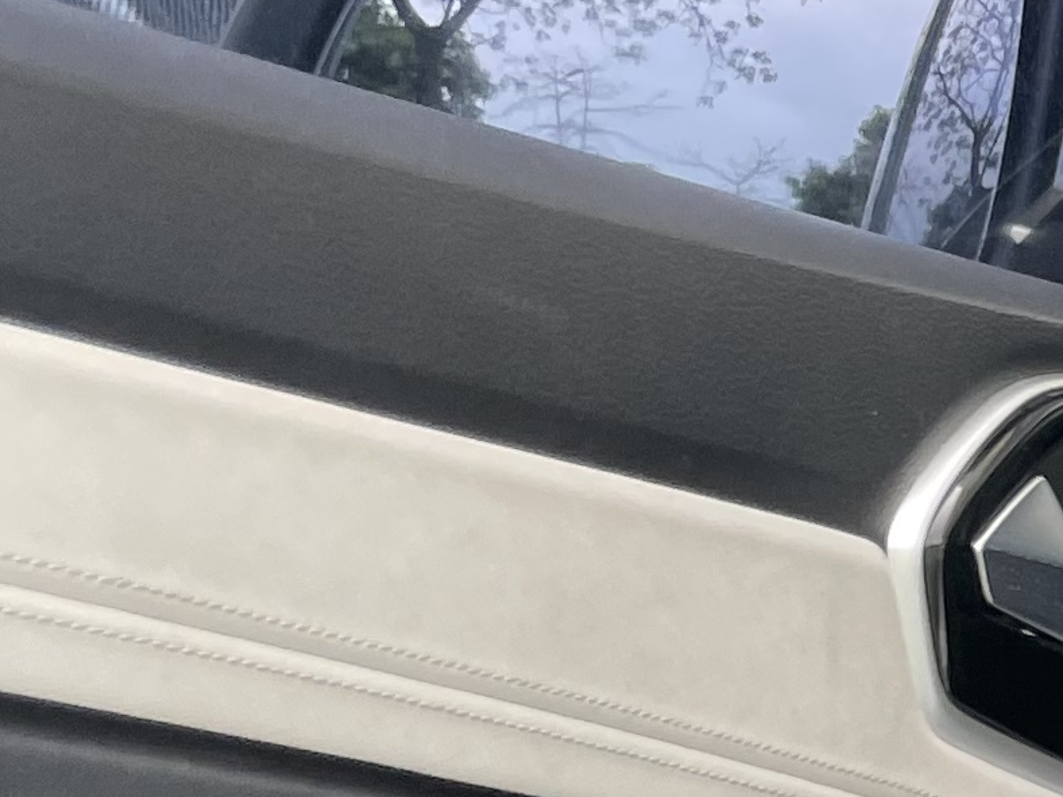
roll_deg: -0.1
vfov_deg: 11.0
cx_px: 2212
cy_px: 906
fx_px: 4084
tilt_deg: -6.2
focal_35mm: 133
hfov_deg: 12.7
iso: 80
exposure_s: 1/121
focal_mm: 4.2
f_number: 1.6
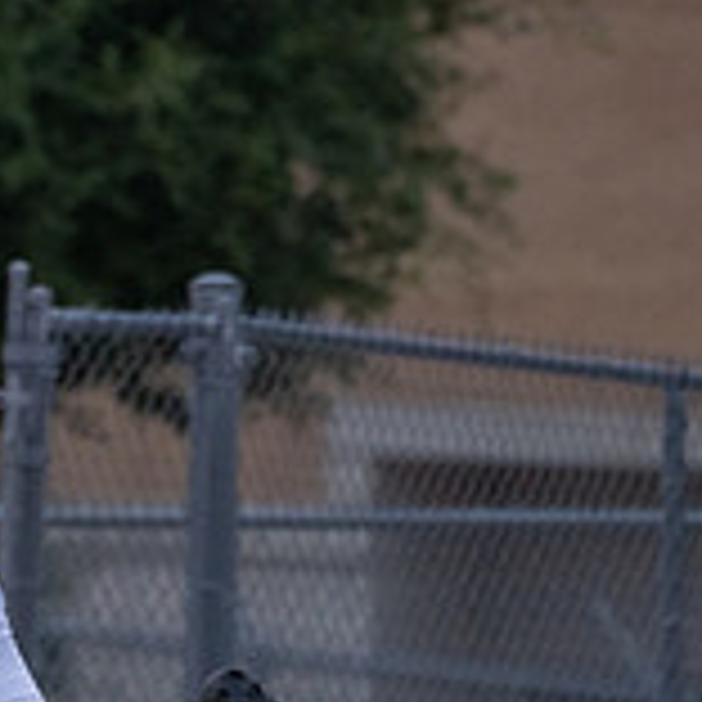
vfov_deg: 1.1
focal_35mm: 1641
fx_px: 37651
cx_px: -48
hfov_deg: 1.1
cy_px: 472
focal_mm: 400
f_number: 5.6
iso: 3200
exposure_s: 1/1000
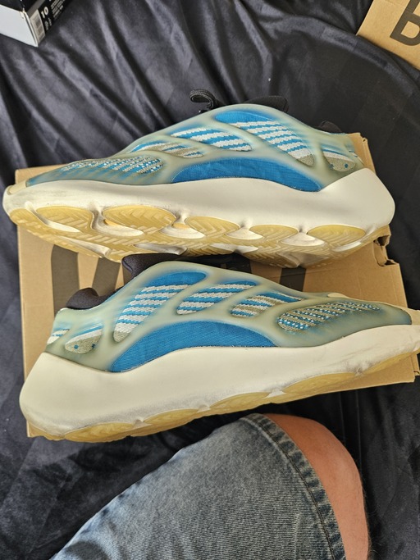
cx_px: 210
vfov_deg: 73.9
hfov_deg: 58.9
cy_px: 280
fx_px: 372
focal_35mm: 23
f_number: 1.8
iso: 160
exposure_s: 1/180
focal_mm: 5.4
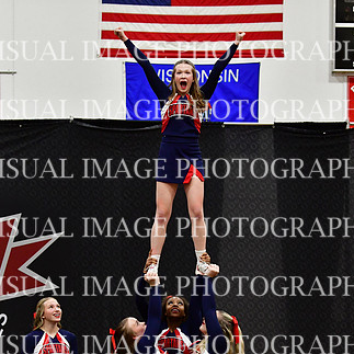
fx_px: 2175
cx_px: 168
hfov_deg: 9.3
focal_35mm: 188
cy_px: 316
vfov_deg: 9.3
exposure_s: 1/500
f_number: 4
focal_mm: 82
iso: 4000
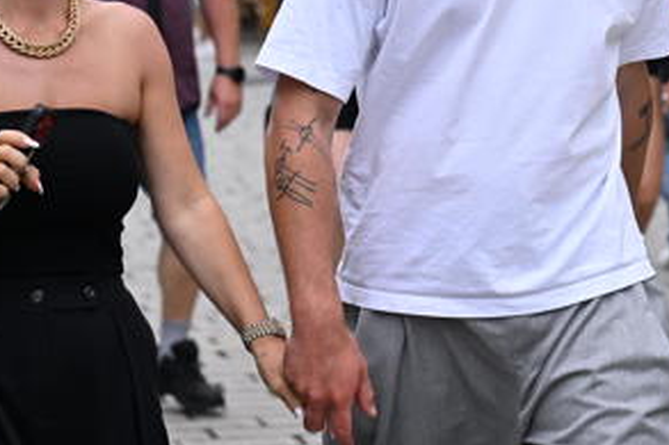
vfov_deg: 7.1
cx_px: 388
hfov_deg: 10.7
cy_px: -14
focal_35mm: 193
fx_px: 3584
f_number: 4.5
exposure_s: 1/800
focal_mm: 82
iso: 1000
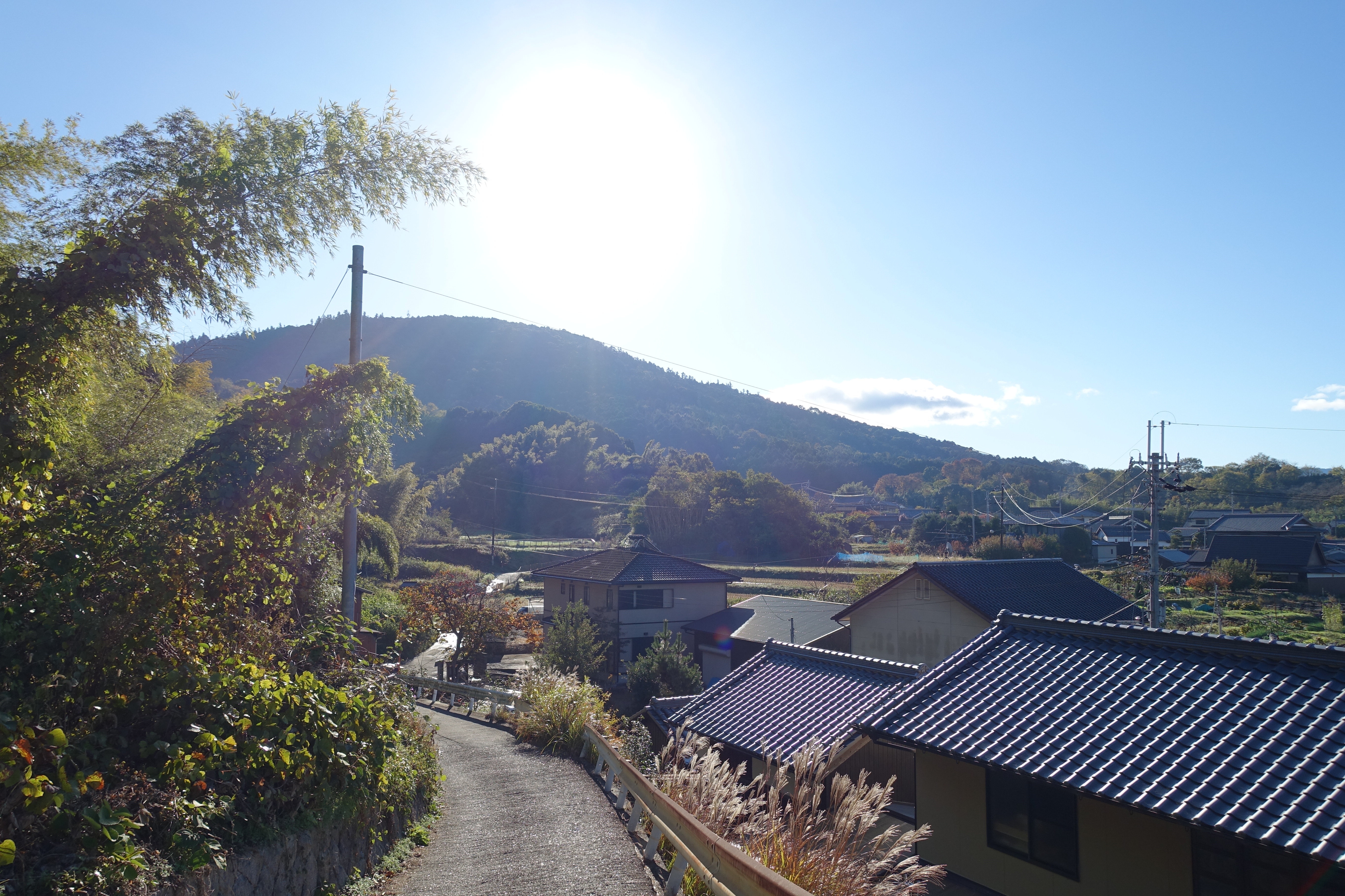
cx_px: 672
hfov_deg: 73.7
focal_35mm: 24
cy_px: 448
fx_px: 897
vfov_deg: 53.1
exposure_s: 1/100
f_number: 4
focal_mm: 8.8
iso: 125
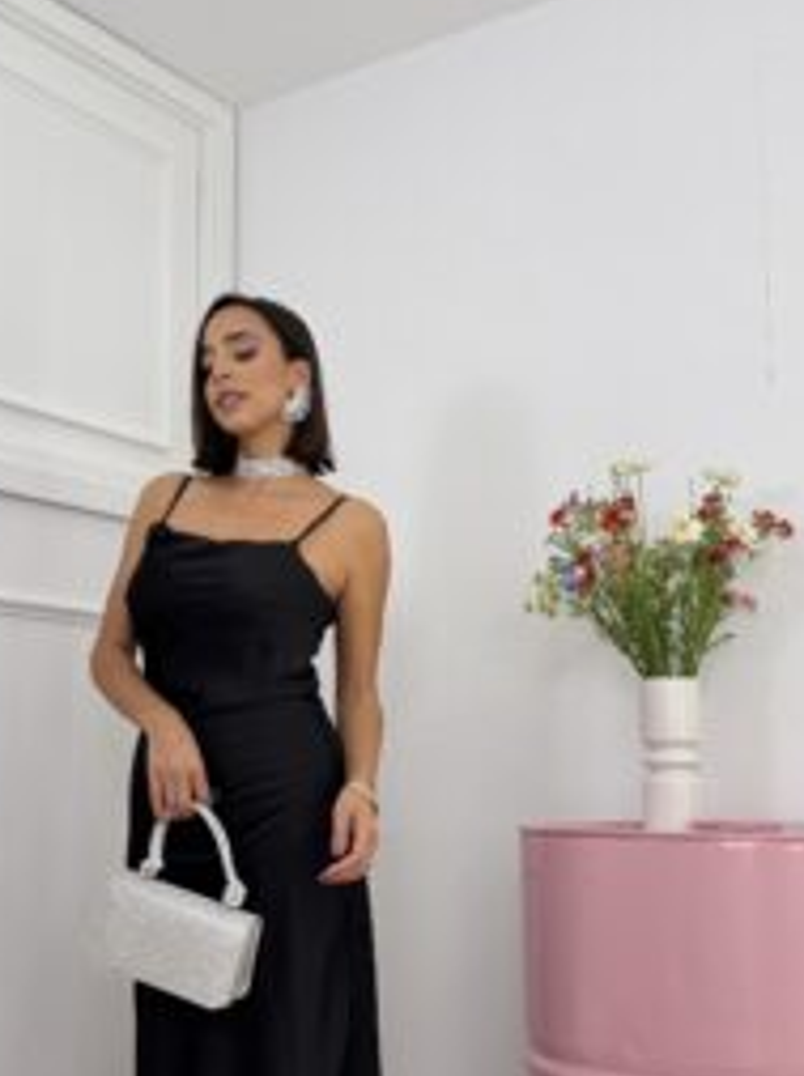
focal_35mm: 38
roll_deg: +0.1
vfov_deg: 48.2
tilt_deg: +8.7
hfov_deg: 37.4
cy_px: 714
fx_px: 1180
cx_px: 302
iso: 80
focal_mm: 6.76
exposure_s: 1/393
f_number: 1.78
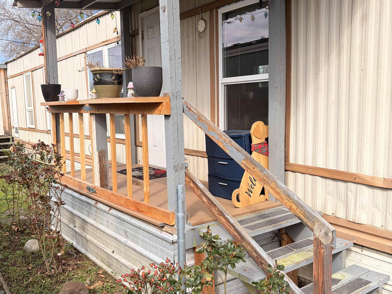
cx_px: 196
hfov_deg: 67.3
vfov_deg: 53.1
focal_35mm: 26
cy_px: 147
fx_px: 294
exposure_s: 1/2012
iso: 50
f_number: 1.6
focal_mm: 5.96
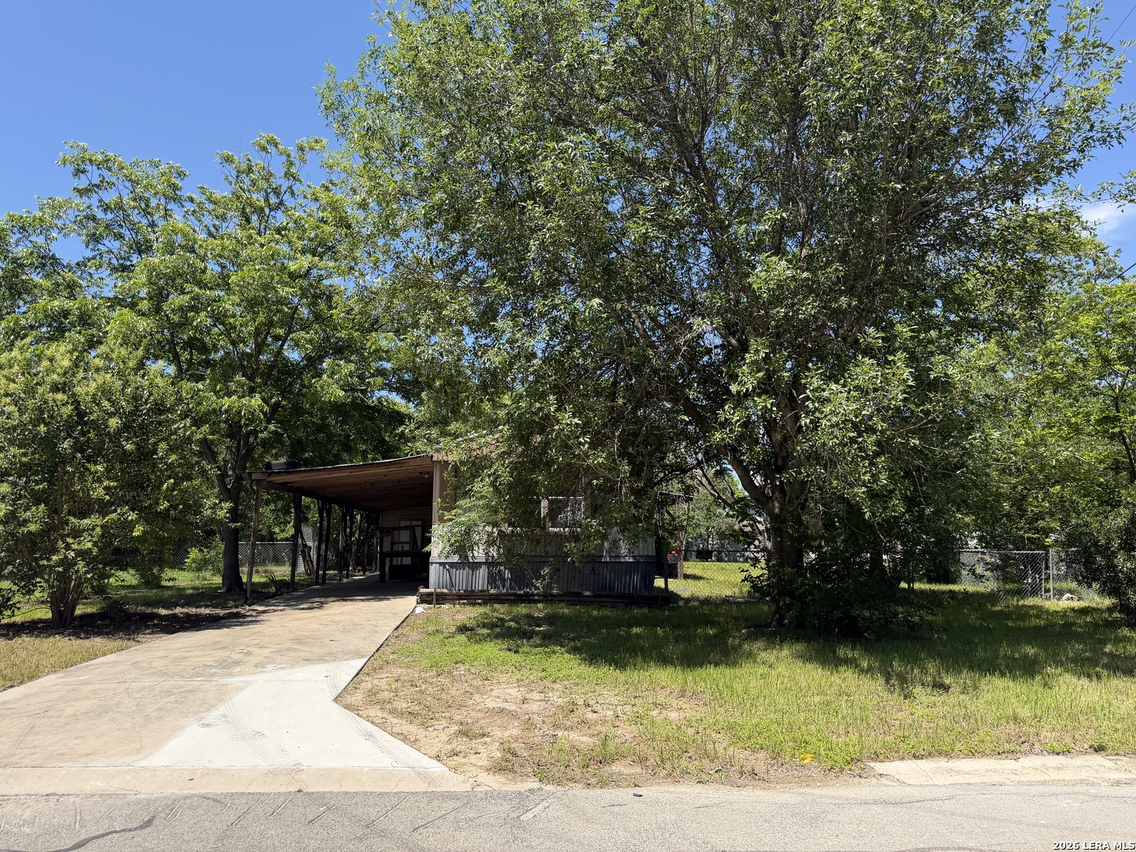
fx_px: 788
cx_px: 568
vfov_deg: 56.8
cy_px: 426
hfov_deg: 71.6
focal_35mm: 24
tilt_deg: +9.0
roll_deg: -0.5
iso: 100
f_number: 1.78
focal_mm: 6.76
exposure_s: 1/3279
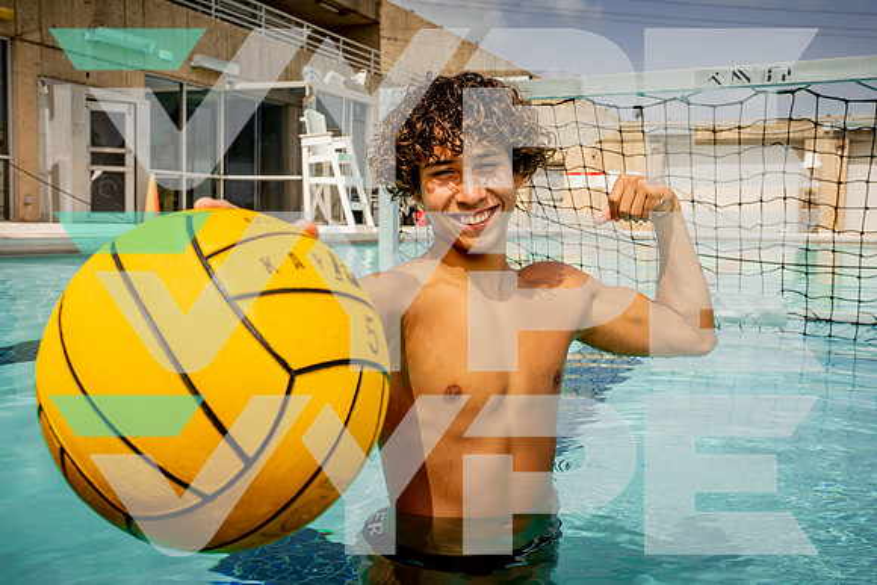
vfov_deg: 36.0
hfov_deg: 51.9
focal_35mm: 37
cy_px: 292
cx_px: 438
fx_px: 902
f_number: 9
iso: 50
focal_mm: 37
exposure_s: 1/250
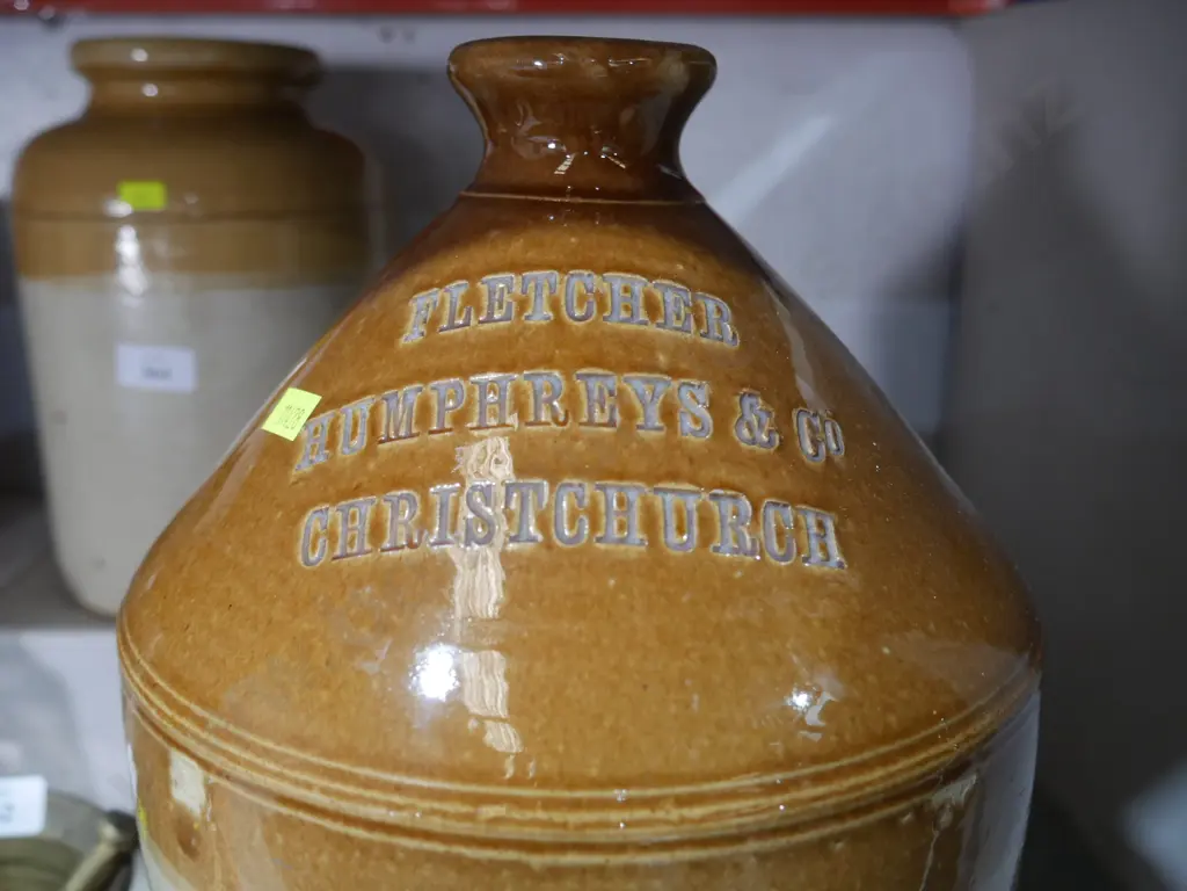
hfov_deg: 60.0
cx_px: 594
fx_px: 1029
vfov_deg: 46.8
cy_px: 446
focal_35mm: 30
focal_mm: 15
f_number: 3.6
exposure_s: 1/60
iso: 1000
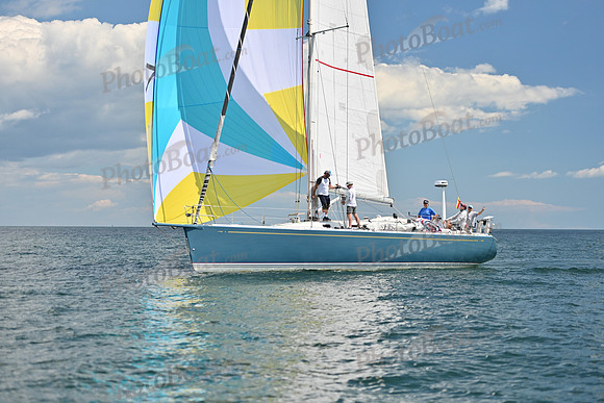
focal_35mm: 82
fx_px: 1376
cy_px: 202
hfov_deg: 24.8
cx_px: 302
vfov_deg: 16.7
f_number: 3.2
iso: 250
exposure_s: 1/2500
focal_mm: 82
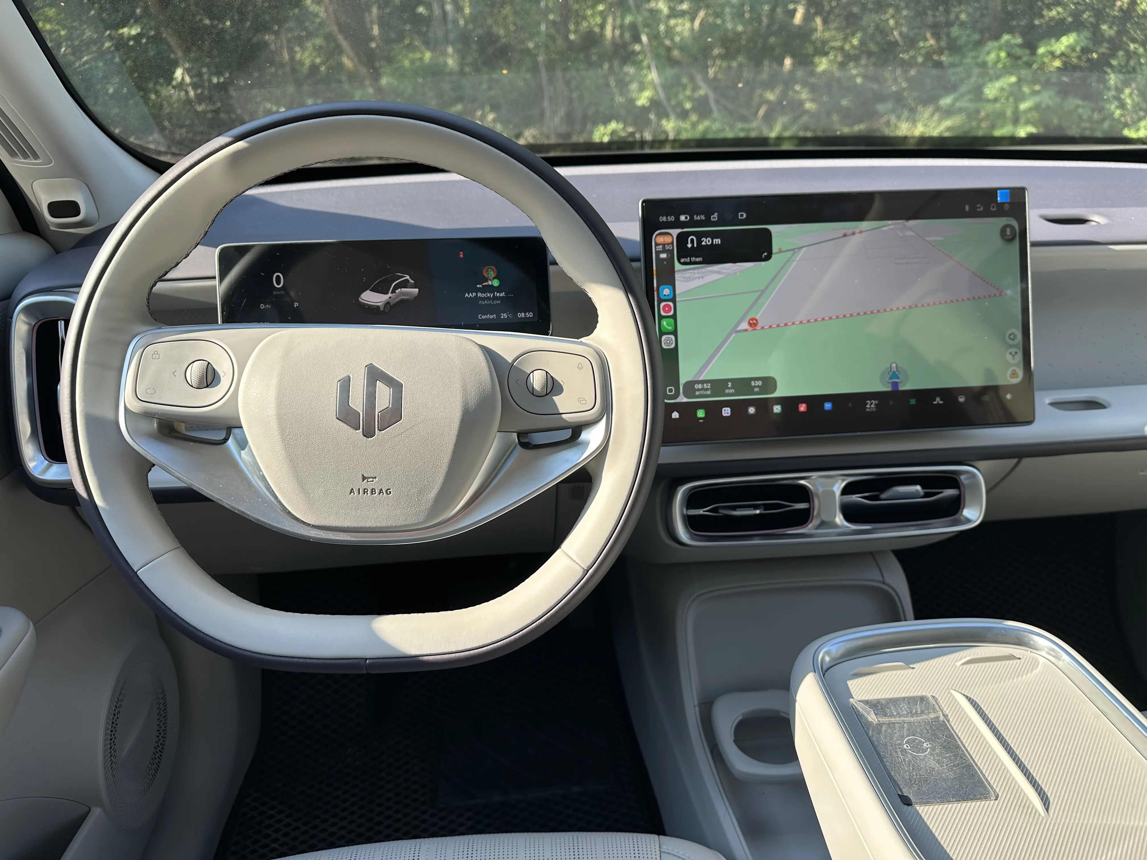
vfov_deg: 56.8
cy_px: 430
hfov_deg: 71.6
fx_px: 795
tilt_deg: -25.9
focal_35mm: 24
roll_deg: -1.5
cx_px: 574
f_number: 1.78
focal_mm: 6.86
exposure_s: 1/561
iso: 80
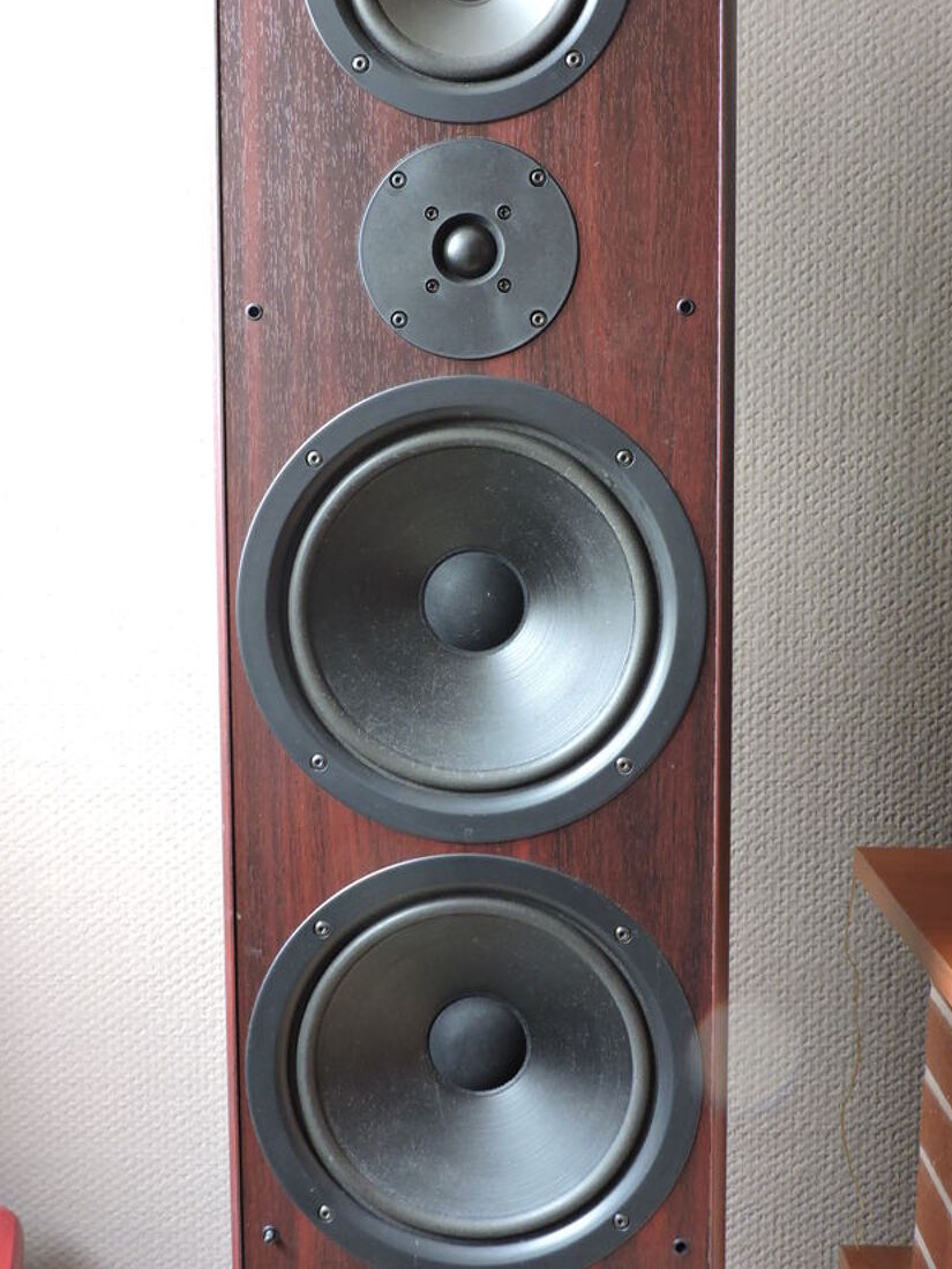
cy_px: 513
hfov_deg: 36.0
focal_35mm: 40
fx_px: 1467
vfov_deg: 46.6
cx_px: 494
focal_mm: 5.9
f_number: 3.2
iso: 400
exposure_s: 1/25
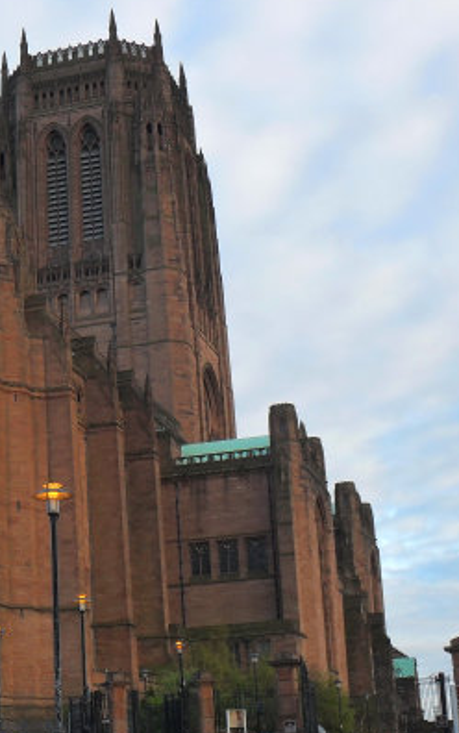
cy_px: 397
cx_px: 76
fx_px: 1439
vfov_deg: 28.6
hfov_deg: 17.9
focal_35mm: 72
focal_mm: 7.8
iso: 100
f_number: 4.5
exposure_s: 1/125
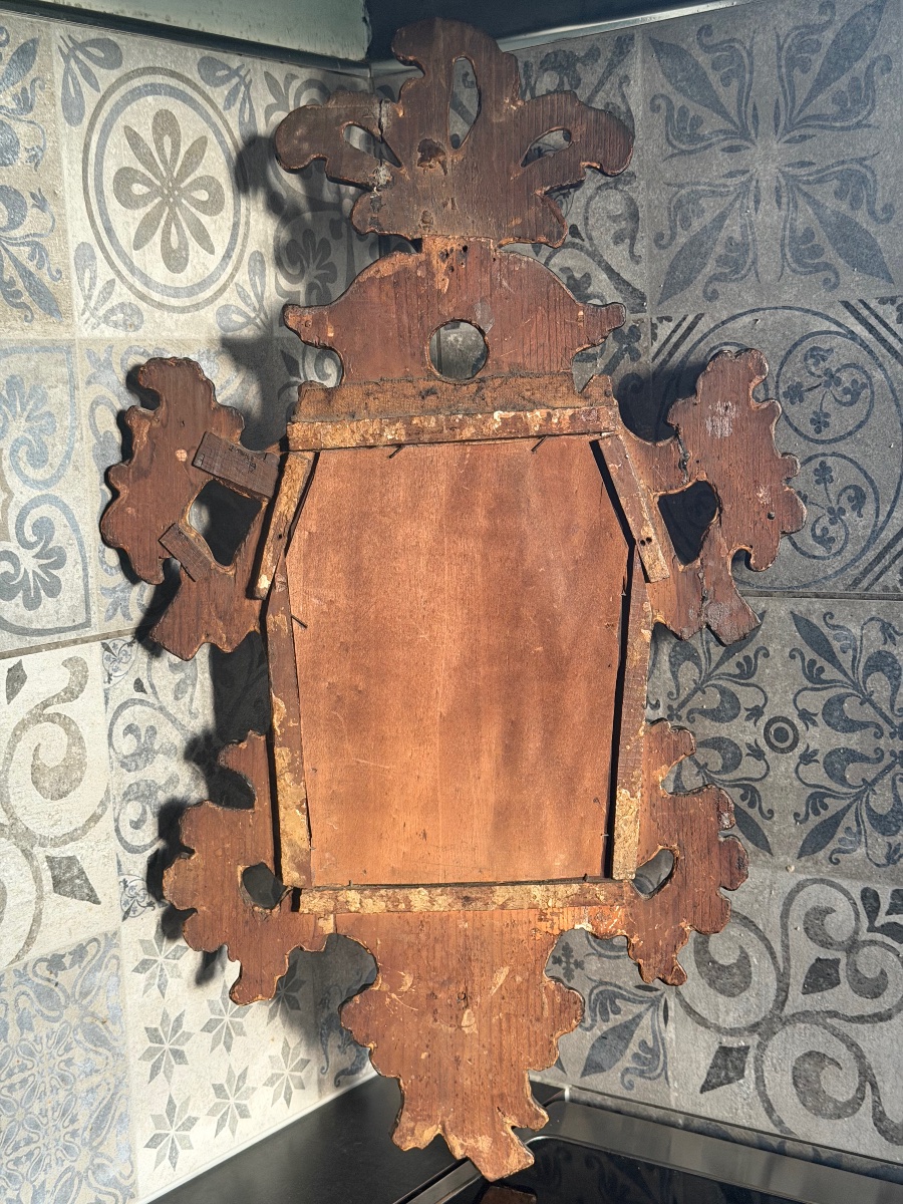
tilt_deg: -6.7
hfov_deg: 30.3
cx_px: 452
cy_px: 602
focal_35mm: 48
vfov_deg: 39.7
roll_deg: +3.5
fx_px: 1670
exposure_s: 1/40
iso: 400
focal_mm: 6.76
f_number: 1.78
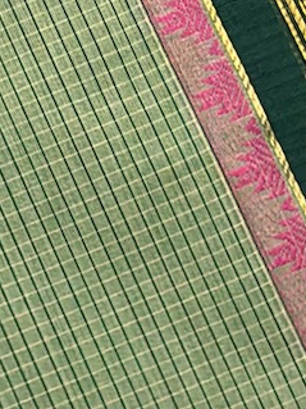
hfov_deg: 4.6
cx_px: -206
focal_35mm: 321
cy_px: -335
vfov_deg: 6.1
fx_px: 3786
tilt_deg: -74.0
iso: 64
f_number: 1.6
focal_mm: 5.96
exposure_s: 1/100
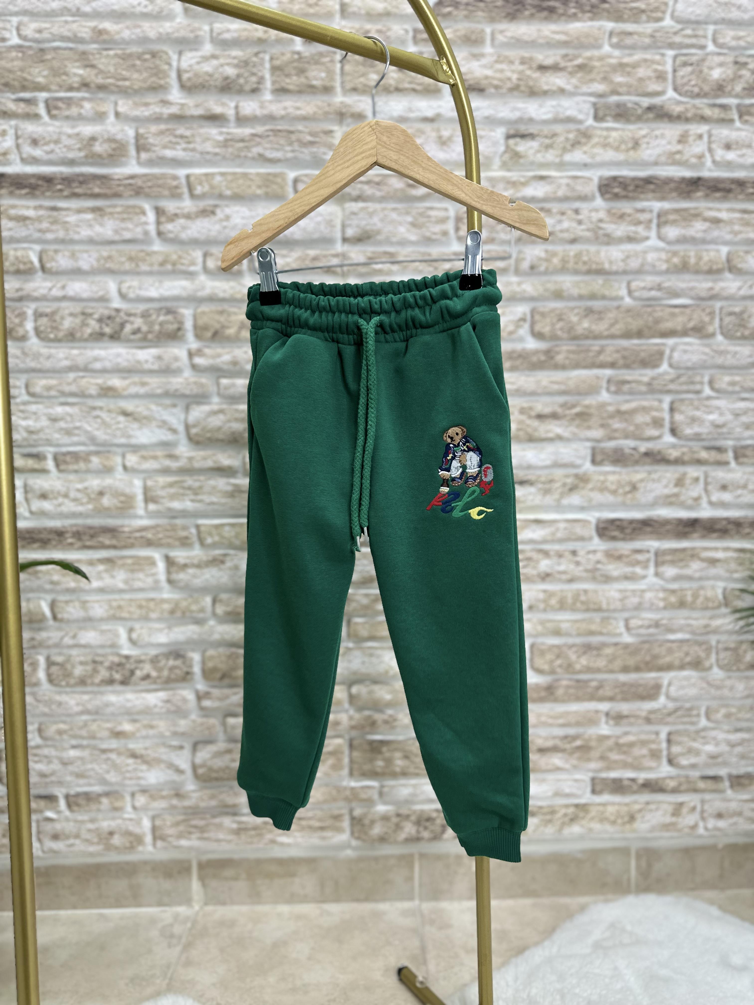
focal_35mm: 24
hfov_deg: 56.8
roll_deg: +0.5
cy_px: 502
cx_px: 377
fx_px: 697
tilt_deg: -1.8
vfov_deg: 71.6
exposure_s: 1/100
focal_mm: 6.86
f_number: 1.78
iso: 125
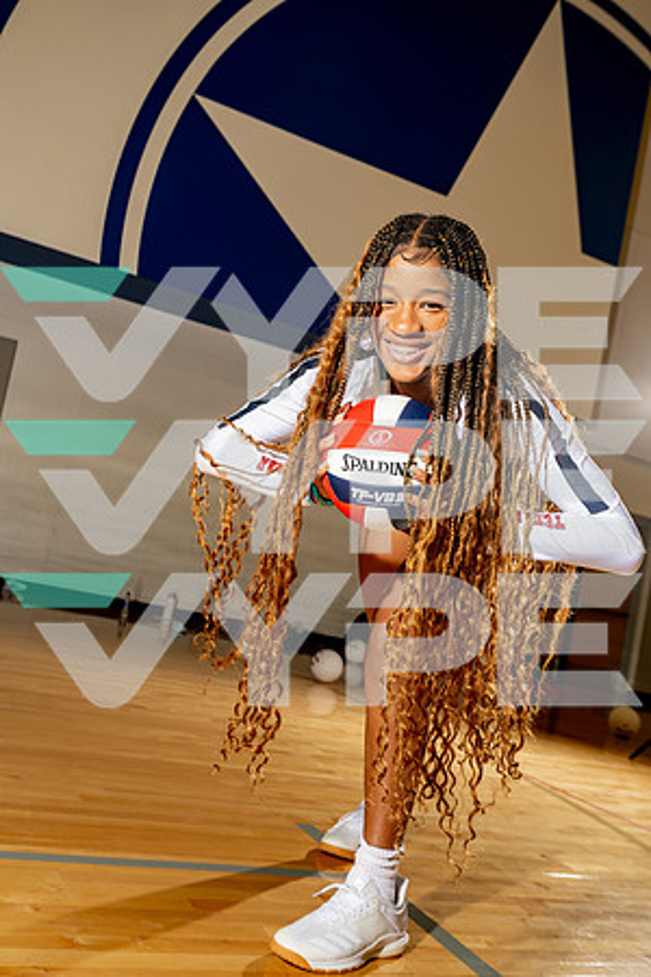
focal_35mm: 34
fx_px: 922
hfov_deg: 38.9
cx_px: 326
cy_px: 488
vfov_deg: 55.8
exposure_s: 1/250
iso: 250
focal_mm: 34
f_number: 5.6
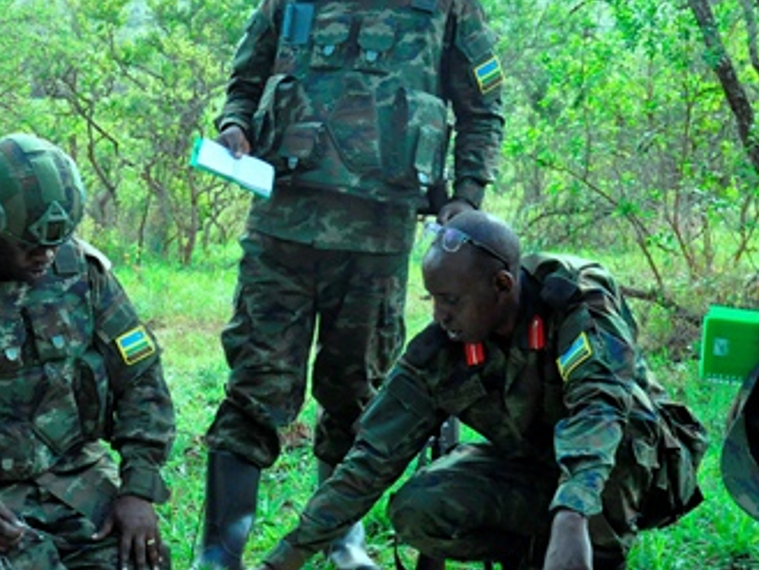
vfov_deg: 17.6
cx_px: 201
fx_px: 1842
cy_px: 320
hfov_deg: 23.1
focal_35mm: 84
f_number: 10
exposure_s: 1/400
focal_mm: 30
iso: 2000
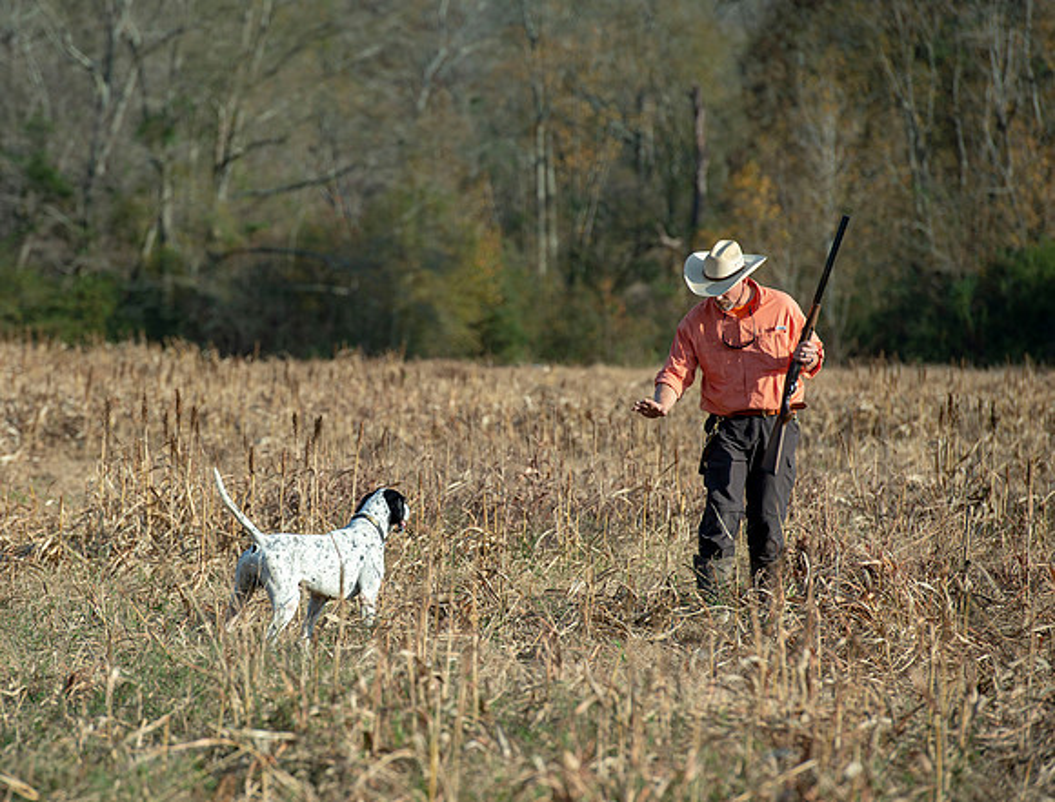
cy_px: 394
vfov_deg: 6.1
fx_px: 7588
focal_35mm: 248
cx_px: 380
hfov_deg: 8.0
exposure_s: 1/500
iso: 125
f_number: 5.6
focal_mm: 200
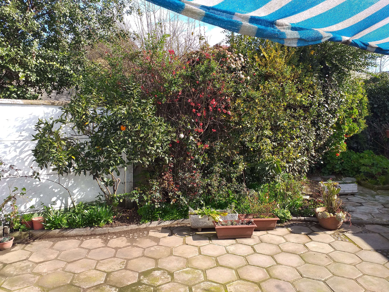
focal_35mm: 26
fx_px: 292
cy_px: 146
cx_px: 194
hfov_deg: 67.3
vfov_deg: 53.1
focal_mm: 3.6
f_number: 1.9
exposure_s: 1/584
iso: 40
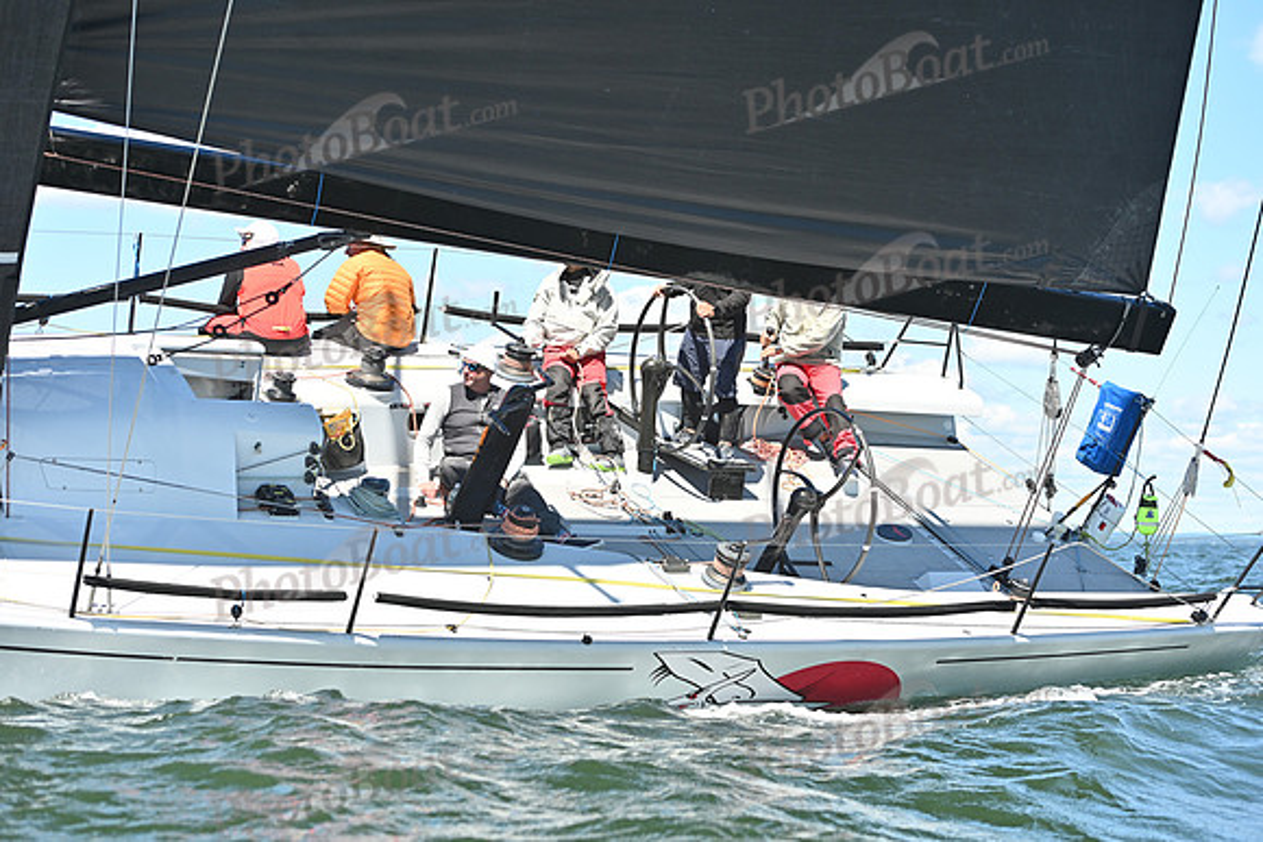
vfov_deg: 19.5
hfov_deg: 28.8
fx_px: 2456
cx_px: 632
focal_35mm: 70
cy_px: 421
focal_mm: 70
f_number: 4
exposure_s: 1/2000
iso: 320
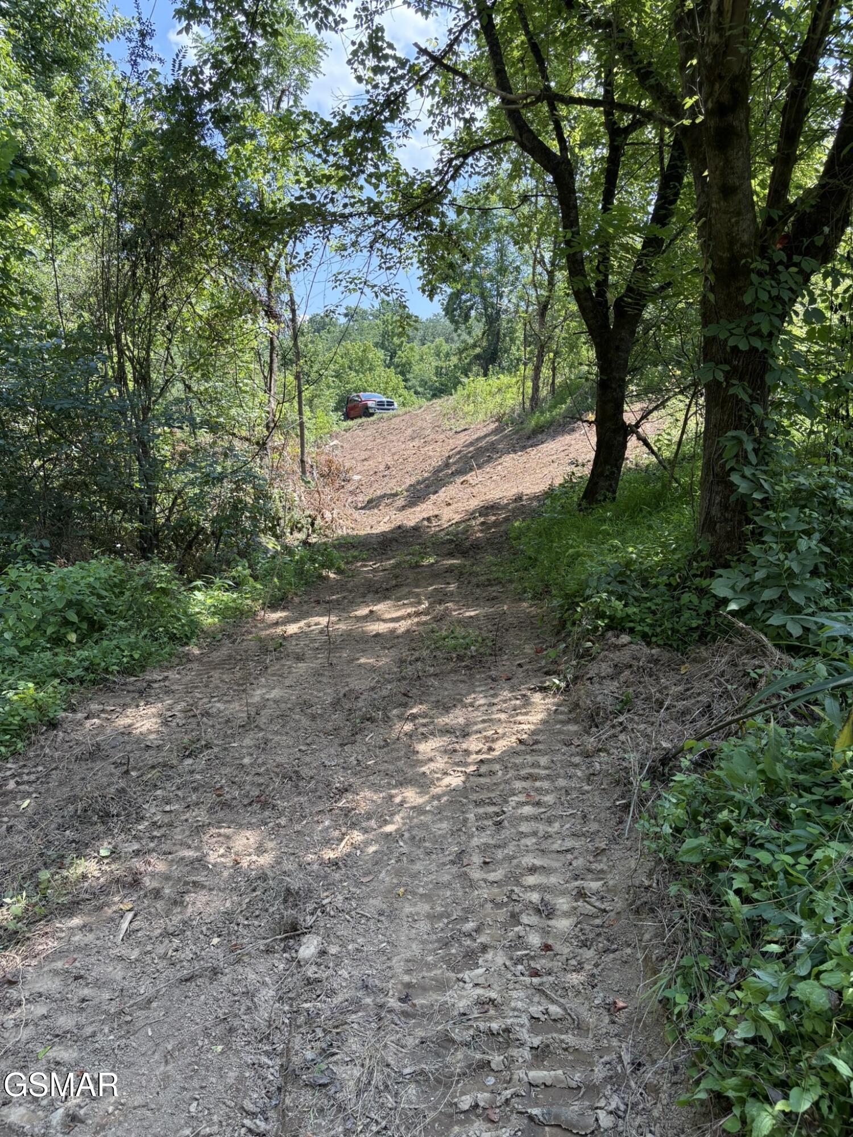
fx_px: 854
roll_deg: -0.4
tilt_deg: -8.2
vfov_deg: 67.3
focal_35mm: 26
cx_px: 426
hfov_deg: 53.1
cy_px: 568
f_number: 1.6
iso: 64
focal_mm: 5.96
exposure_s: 1/667
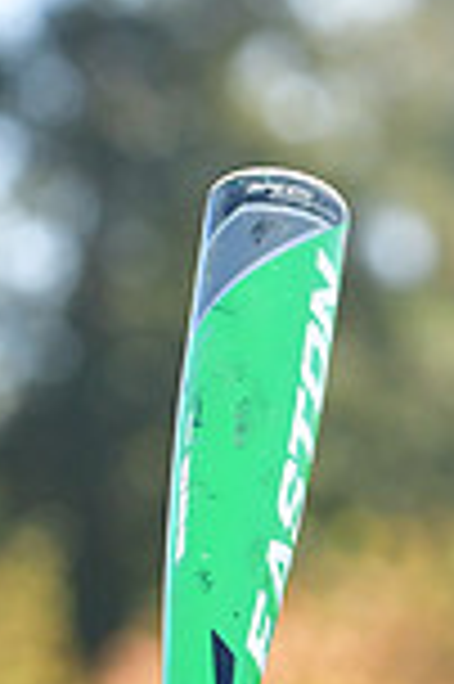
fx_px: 15734
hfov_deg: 1.7
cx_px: 366
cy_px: 1179
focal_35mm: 830
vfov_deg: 2.5
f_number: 6.3
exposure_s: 1/500
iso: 400
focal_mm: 145
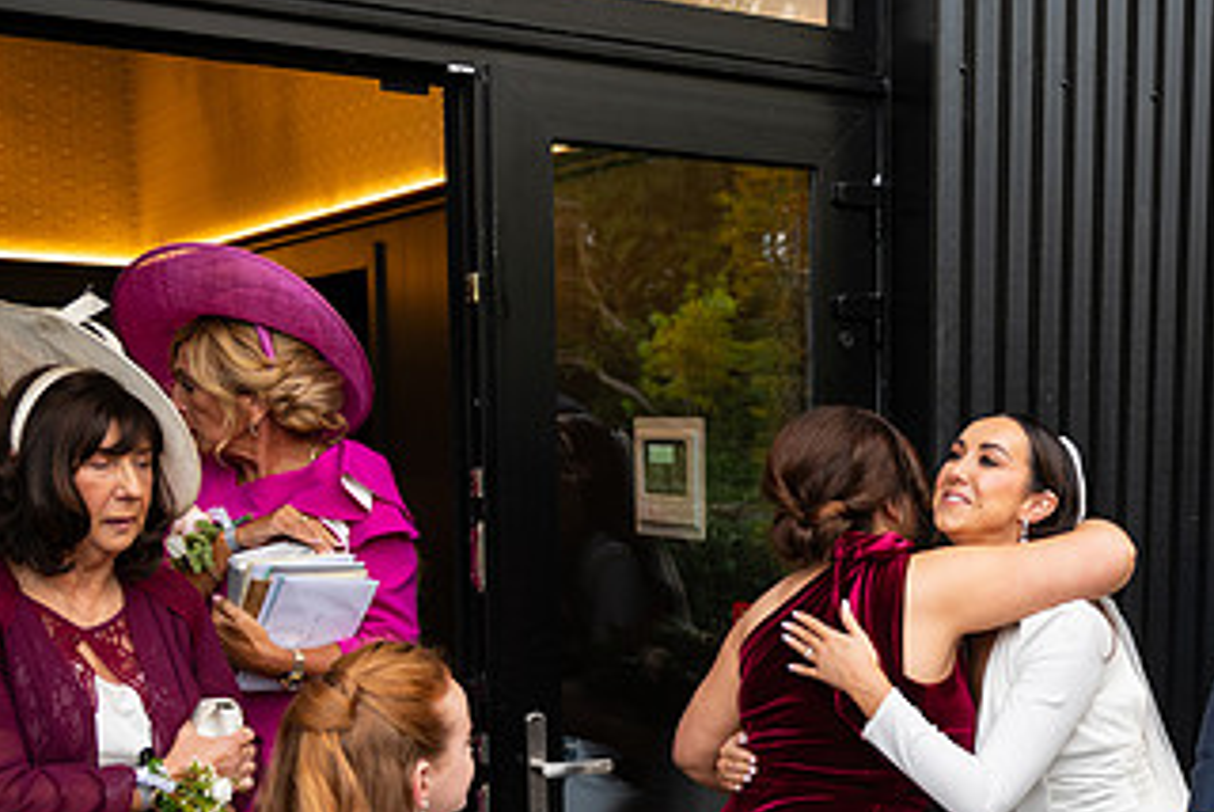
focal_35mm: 58
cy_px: 689
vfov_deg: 23.0
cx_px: 994
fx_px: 1958
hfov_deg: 33.3
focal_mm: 32
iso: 320
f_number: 3.5
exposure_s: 1/160
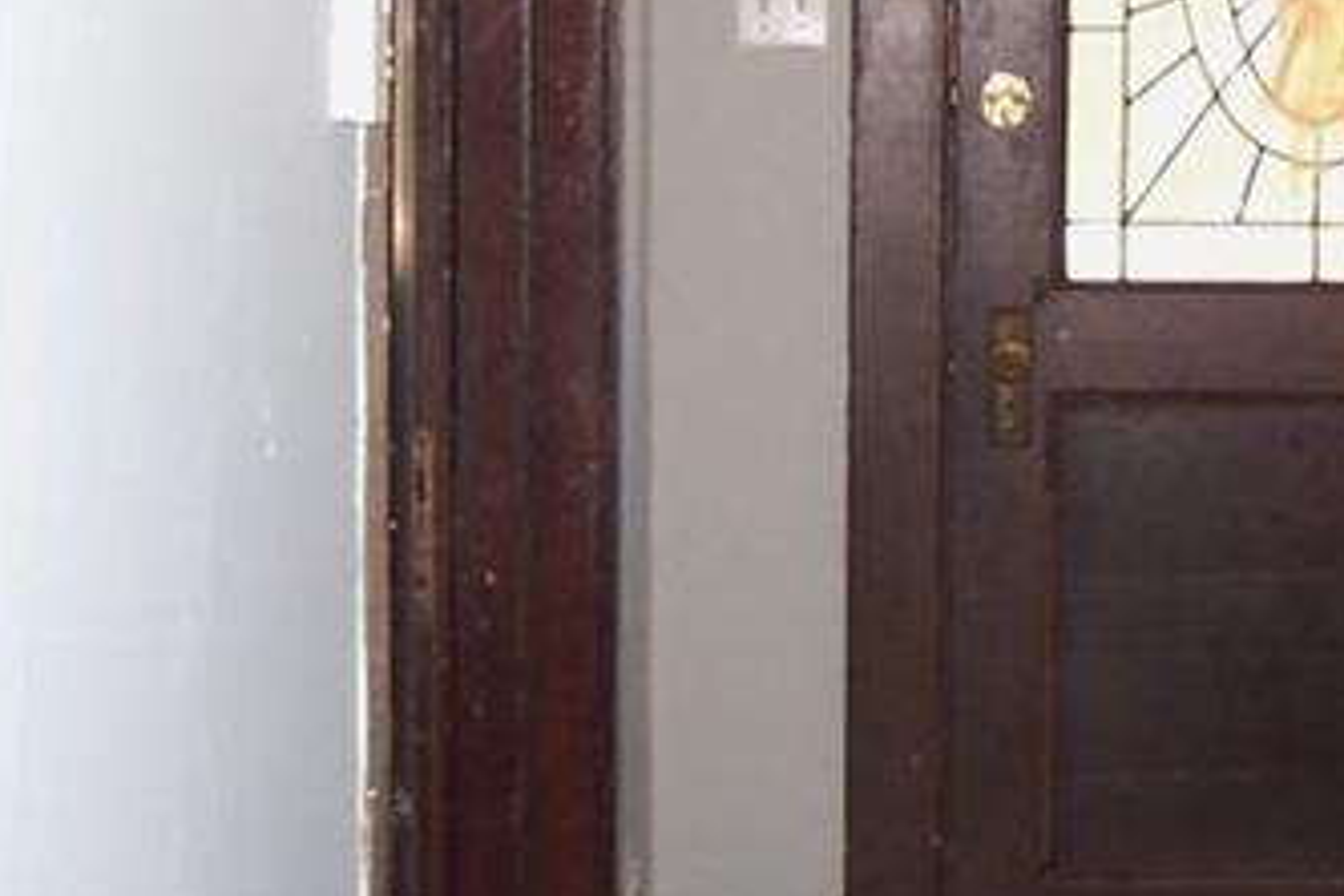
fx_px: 4368
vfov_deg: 11.7
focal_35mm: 117
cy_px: 161
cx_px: 1368
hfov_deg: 17.1
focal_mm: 8
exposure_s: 1/30
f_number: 2.8
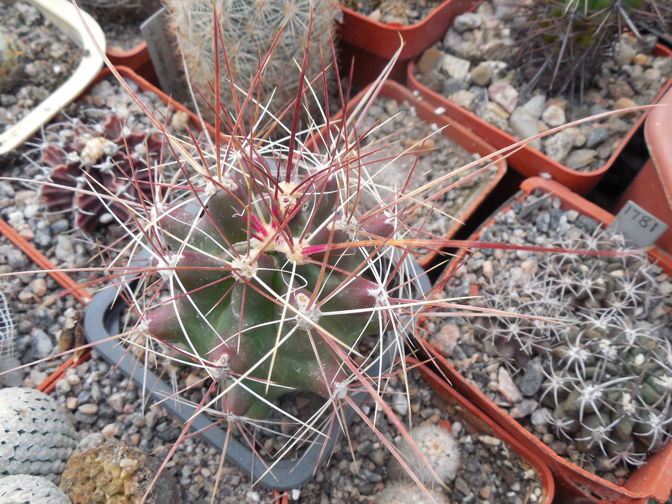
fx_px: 602
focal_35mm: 31
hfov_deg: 58.4
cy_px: 252
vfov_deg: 45.4
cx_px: 336
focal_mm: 5.6
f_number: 3.6
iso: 125
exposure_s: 1/80
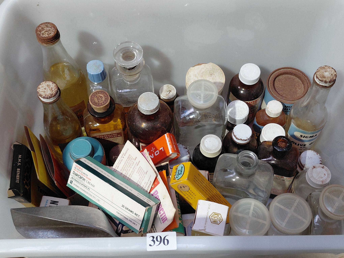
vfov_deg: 54.9
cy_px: 129
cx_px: 172
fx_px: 248
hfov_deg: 69.4
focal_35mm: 25
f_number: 1.8
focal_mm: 4.69
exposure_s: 1/120
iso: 160
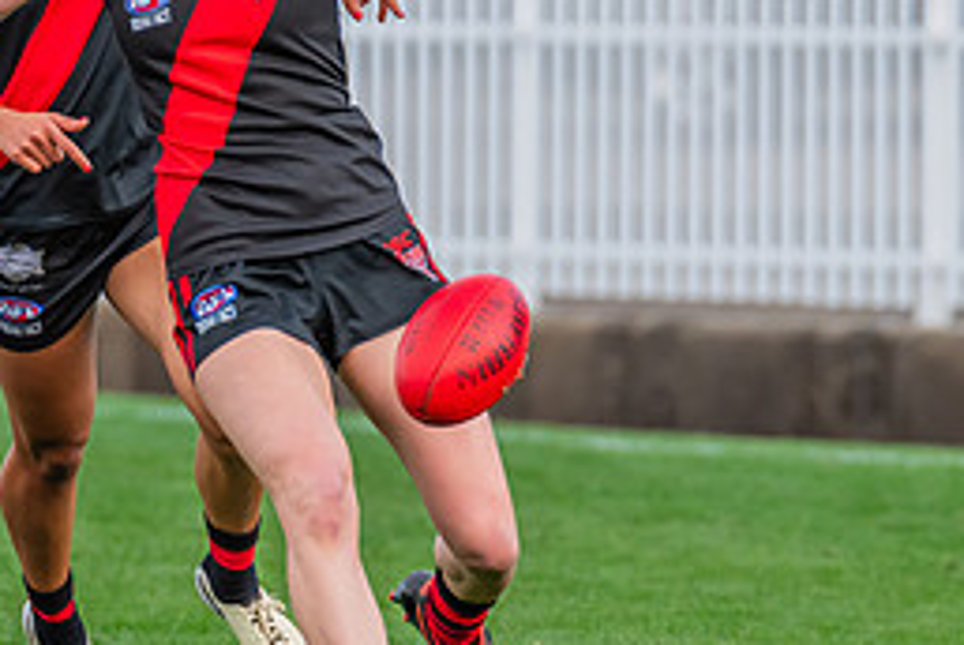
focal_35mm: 906
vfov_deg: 1.5
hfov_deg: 2.3
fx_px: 24288
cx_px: -4
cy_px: 263
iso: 800
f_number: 6.3
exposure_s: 1/1250
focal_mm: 360
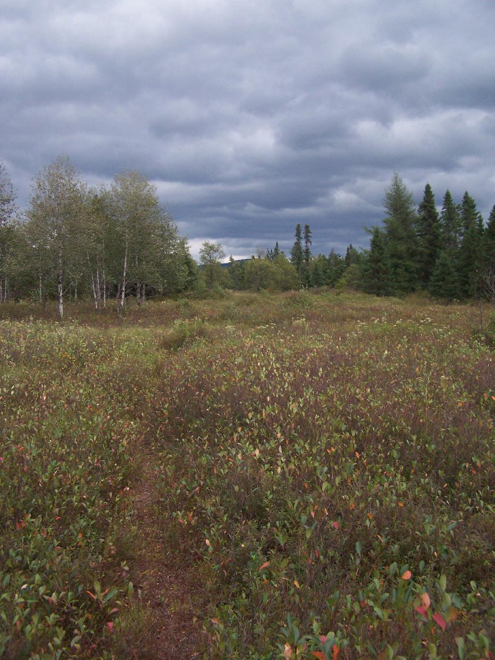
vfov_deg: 49.0
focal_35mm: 38
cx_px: 248
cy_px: 330
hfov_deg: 37.7
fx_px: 724
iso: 200
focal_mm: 6.3
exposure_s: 1/640
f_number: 2.8
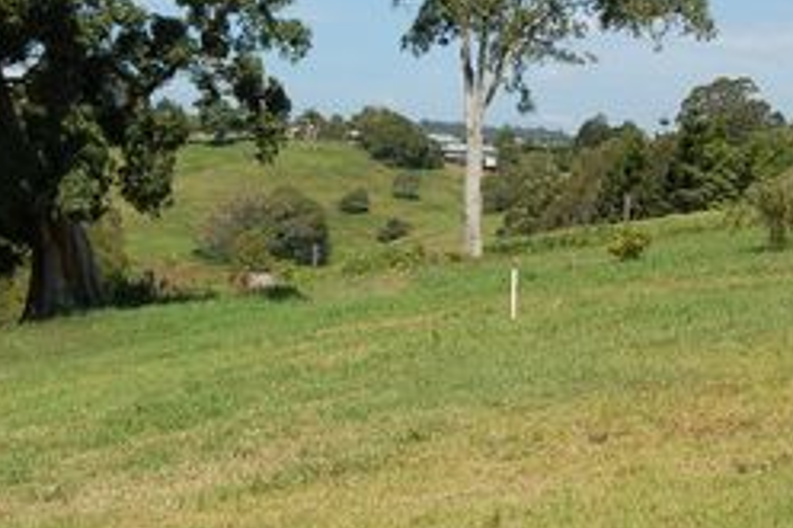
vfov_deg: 18.2
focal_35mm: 74
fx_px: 1629
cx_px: 403
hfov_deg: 27.4
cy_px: 114
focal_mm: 26
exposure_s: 1/400
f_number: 10
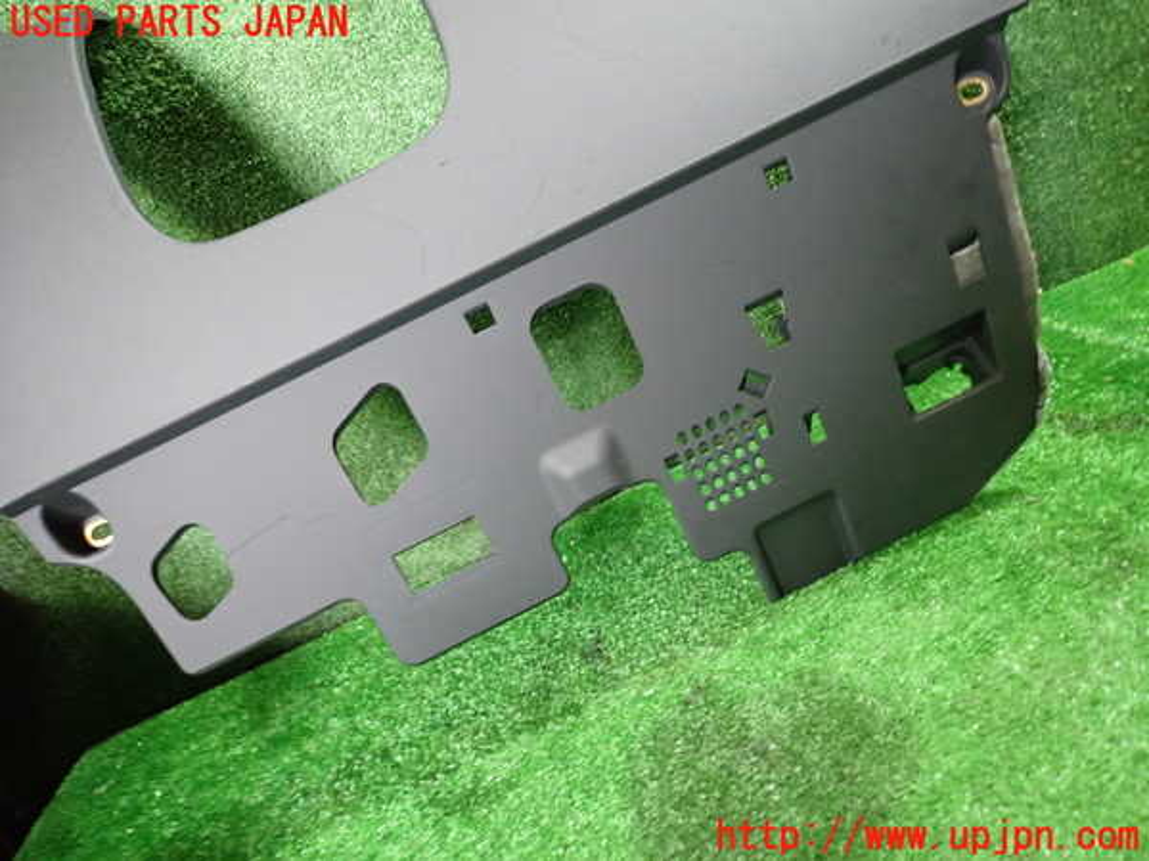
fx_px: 830
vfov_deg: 54.9
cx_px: 574
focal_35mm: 25
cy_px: 430
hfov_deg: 69.4
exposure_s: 1/30
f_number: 2
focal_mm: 4.5
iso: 400
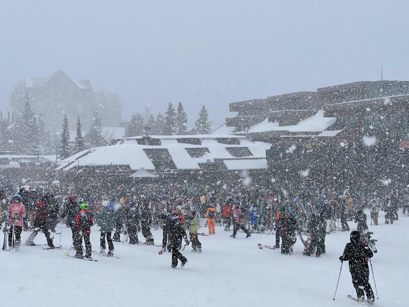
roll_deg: +1.2
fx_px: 756
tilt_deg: -0.4
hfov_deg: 30.3
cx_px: 204
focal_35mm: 64
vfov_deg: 22.9
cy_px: 154
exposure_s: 1/1064
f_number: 2.2
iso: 20
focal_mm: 7.5
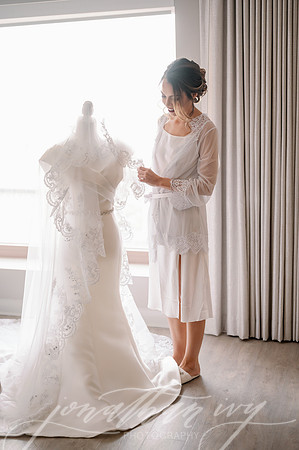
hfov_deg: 26.9
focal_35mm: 50
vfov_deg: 39.6
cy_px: 225
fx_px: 624
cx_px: 150
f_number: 2.2
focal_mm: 50
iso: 800
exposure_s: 1/500
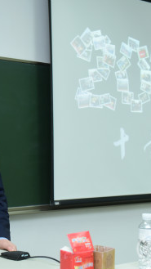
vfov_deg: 30.2
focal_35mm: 70
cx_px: 37
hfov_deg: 17.1
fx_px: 498
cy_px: 135
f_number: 4
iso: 1600
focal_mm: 44
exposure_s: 1/160
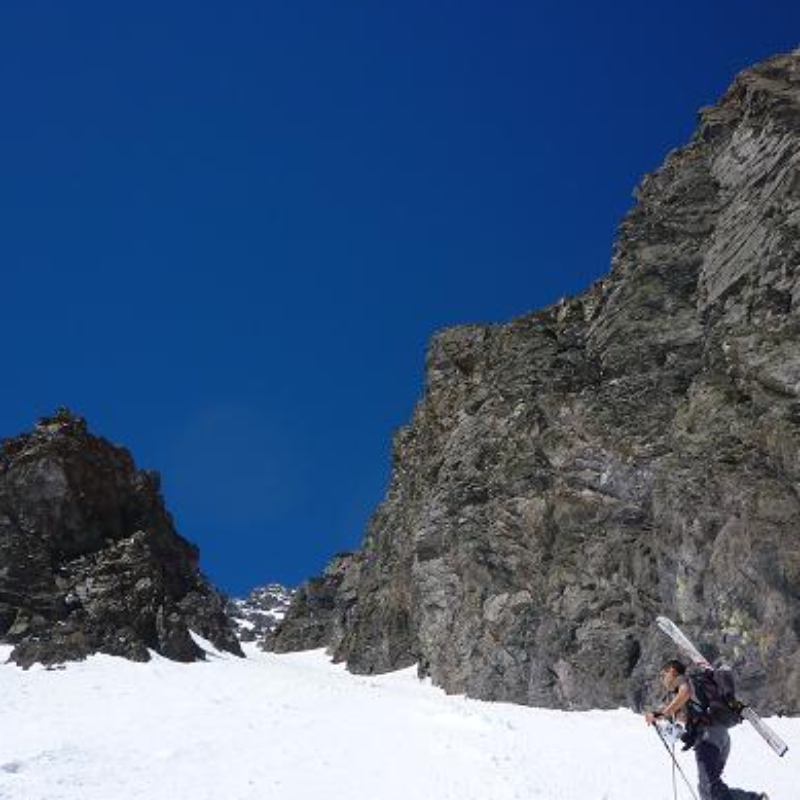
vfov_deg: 39.0
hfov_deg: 39.1
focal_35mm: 43
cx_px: 460
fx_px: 1124
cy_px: 479
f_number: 5.6
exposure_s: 1/800
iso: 80
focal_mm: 5.2
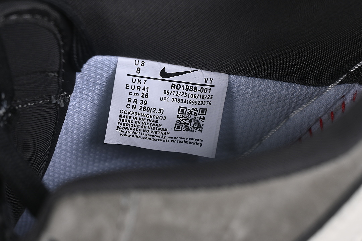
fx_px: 754
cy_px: 120
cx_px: 181
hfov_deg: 27.0
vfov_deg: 18.2
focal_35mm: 75
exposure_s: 1/60
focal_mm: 50
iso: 160
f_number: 7.1
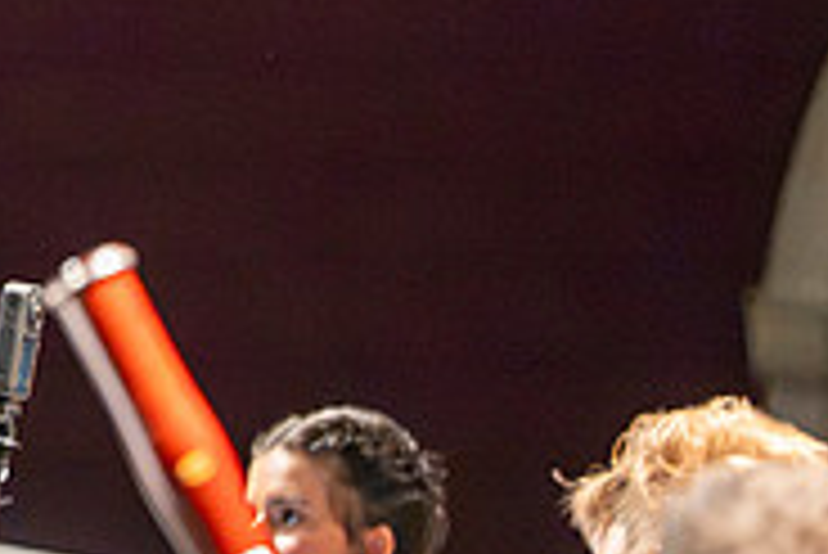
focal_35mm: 521
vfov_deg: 2.6
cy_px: -11
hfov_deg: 3.9
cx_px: -423
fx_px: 11992
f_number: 2.8
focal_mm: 165
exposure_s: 1/640
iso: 16000
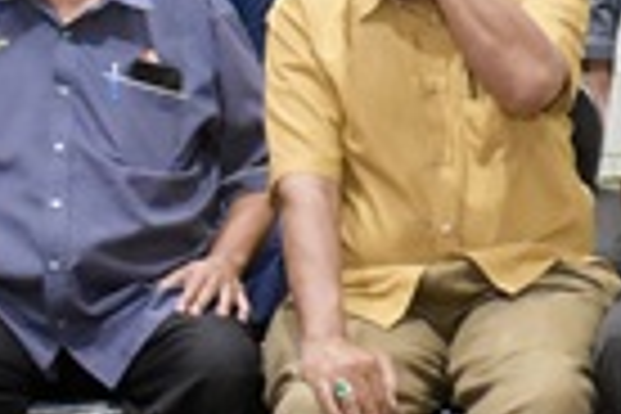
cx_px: 932
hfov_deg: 11.2
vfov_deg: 7.7
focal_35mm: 176
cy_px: -122
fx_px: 3039
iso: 6400
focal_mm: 27
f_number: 5.6
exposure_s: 1/200
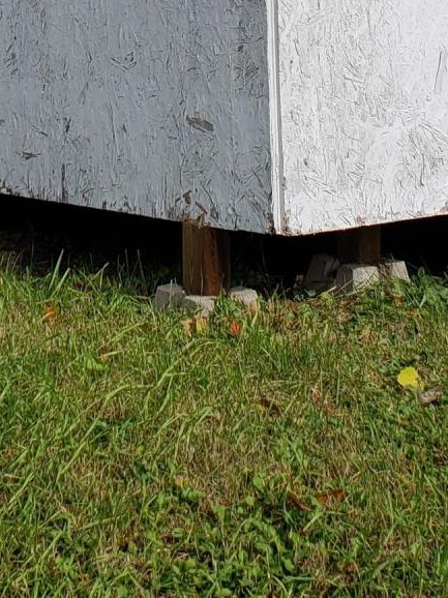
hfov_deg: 16.3
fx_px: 1554
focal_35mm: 90
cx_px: 111
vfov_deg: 20.6
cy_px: -85
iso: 50
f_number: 2.4
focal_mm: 4.3
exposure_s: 1/1491
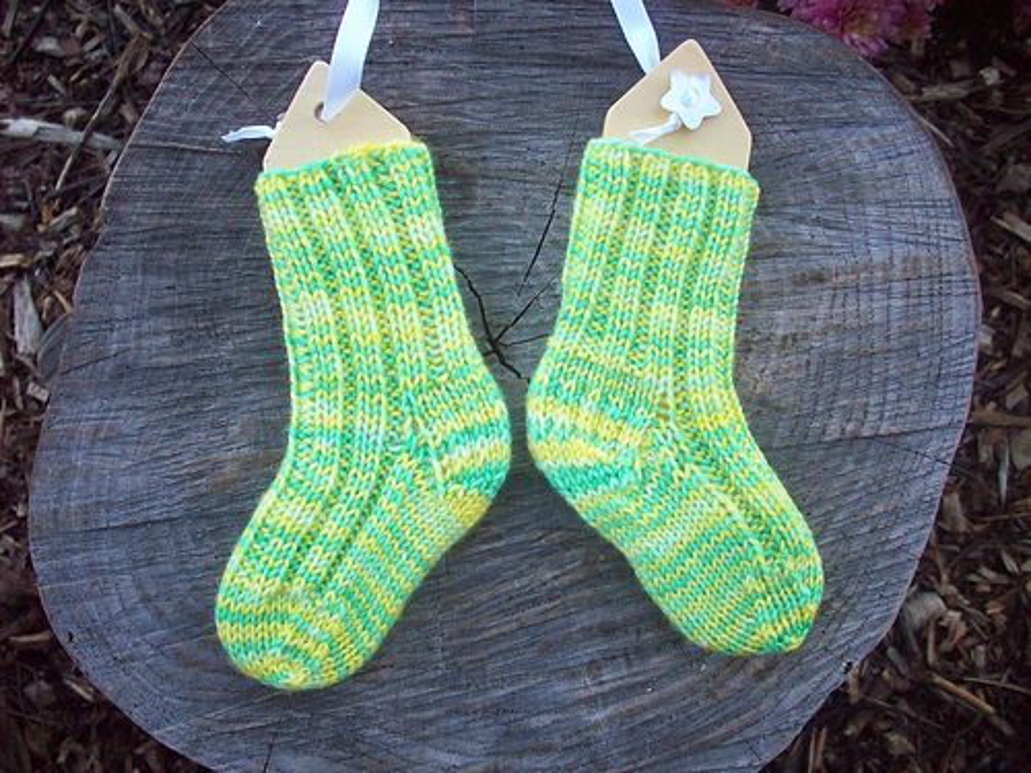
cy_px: 386
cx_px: 516
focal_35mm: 37
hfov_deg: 50.1
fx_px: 1102
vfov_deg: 38.7
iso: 200
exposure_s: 1/235
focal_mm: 6.2
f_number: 2.8
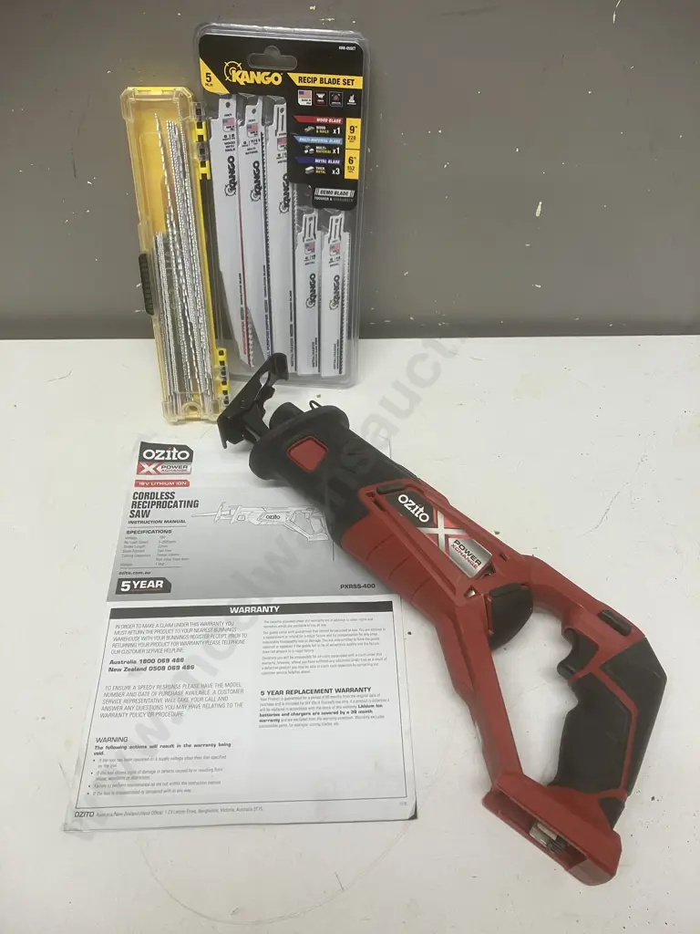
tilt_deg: -50.4
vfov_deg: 63.4
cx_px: 350
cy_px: 467
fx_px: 755
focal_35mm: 28
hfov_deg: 49.7
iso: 50
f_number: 1.8
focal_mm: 3.99
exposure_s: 1/50
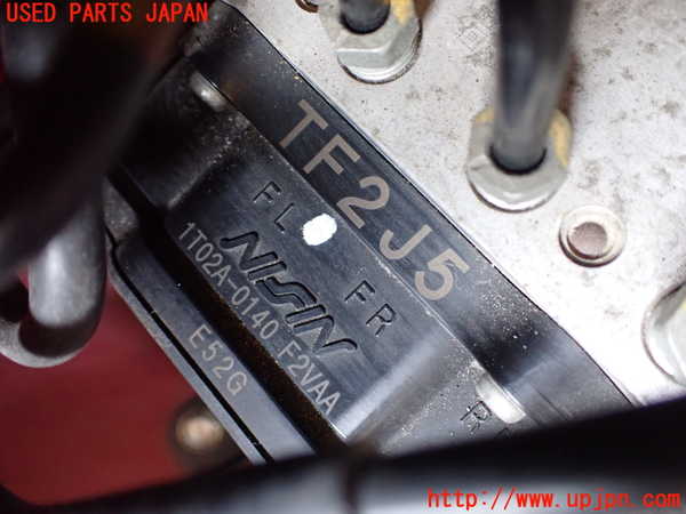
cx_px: 343
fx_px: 595
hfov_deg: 60.0
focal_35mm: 30
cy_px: 257
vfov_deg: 46.8
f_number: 2.3
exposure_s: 1/60
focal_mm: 5.4
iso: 800
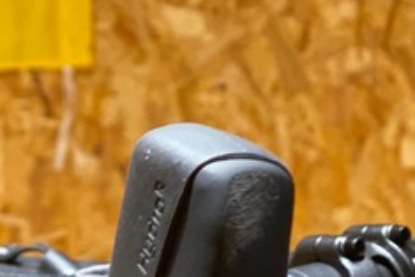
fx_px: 1696
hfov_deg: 13.9
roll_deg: +0.2
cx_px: 300
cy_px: 383
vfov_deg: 9.2
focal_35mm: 147
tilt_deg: -16.4
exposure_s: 1/33
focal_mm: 6
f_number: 2
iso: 250
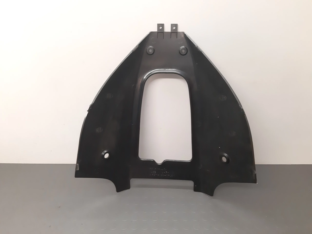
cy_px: 117
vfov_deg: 51.4
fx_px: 243
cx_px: 156
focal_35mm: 27
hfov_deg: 65.3
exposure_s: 1/50
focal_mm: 3.93
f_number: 1.7
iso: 400
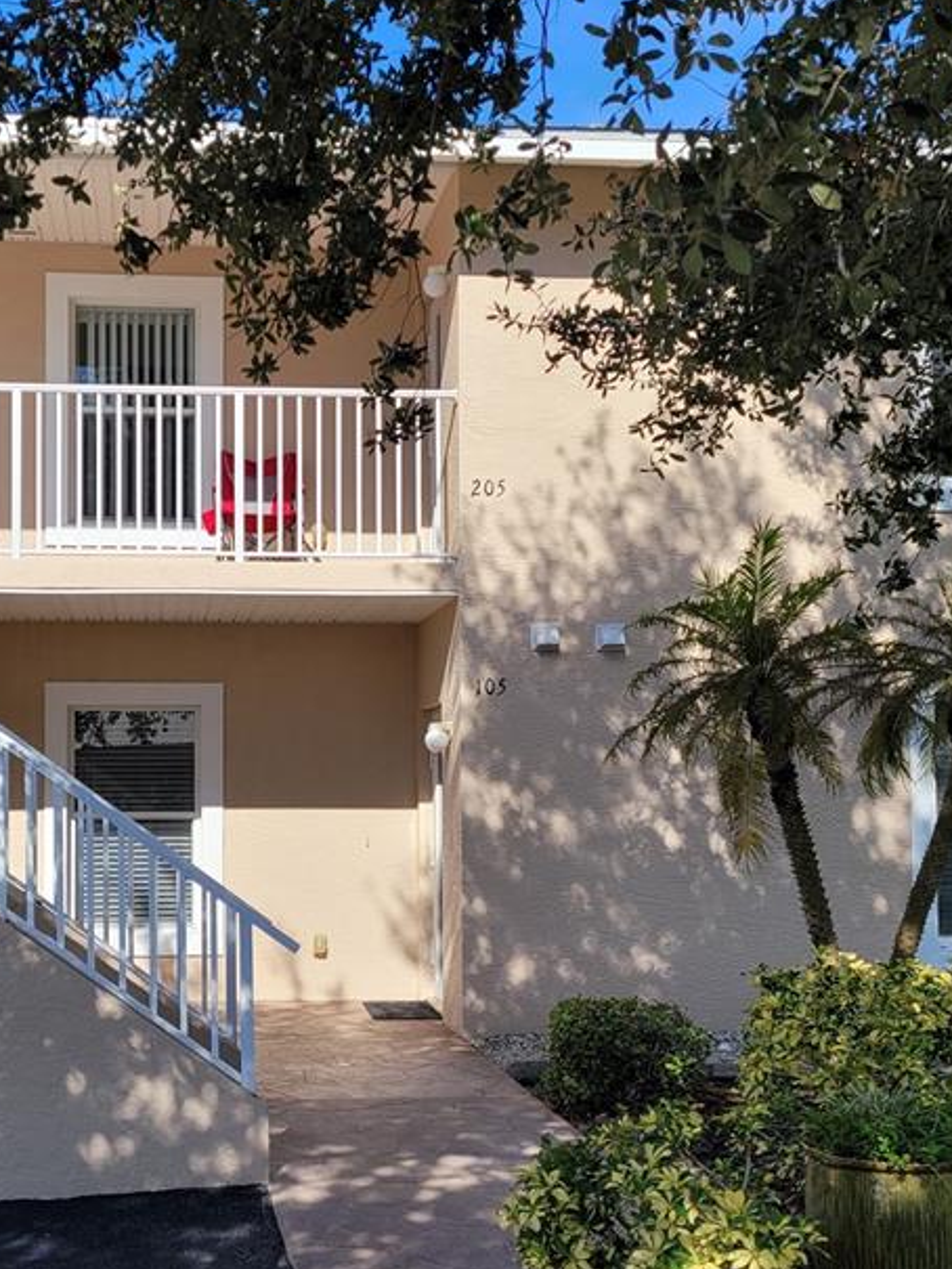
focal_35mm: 44
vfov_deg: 42.8
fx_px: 1613
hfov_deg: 32.4
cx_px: 268
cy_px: 745
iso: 40
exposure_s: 1/1824
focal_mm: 5.4
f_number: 1.8
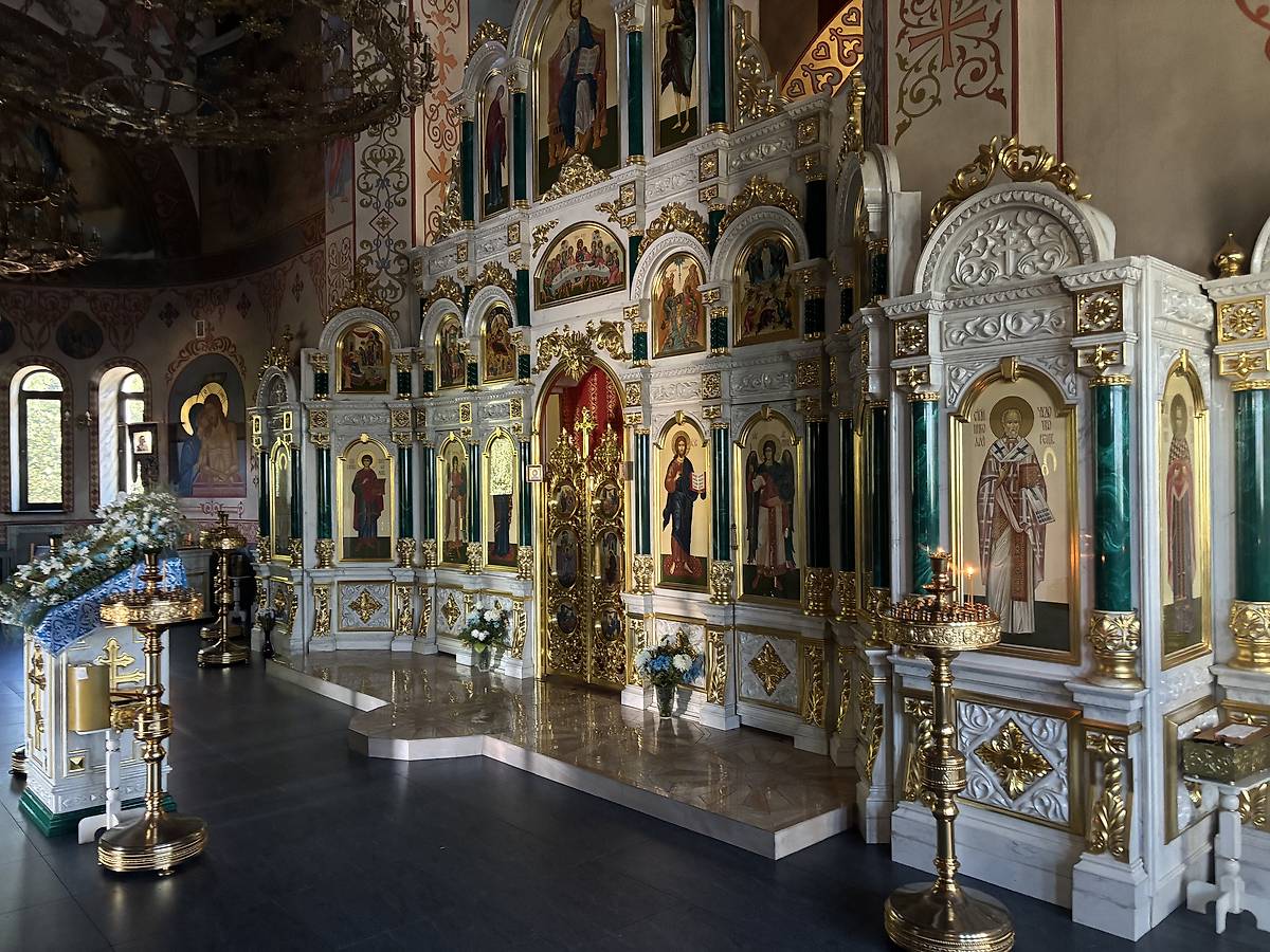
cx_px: 635
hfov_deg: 67.3
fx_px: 954
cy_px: 476
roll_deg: +1.3
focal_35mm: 26
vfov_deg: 53.1
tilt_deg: -0.1
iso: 640
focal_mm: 5.96
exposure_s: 1/39
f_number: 1.6
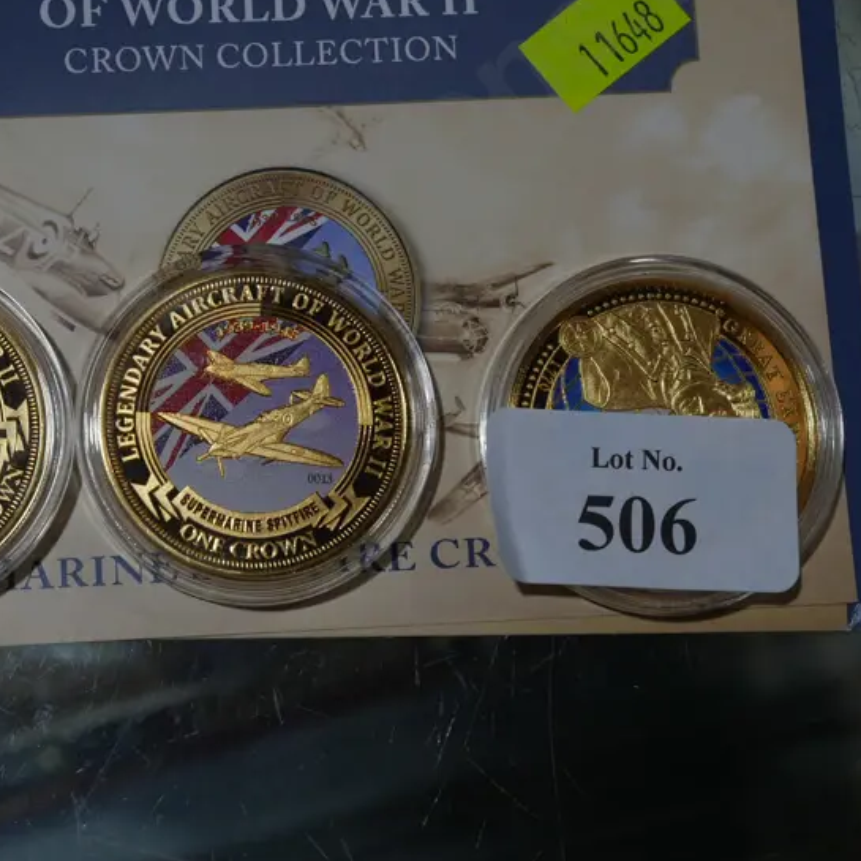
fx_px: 2336
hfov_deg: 20.8
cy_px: 270
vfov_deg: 20.8
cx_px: 265
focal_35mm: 83
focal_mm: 25
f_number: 6.3
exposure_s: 1/160
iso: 200
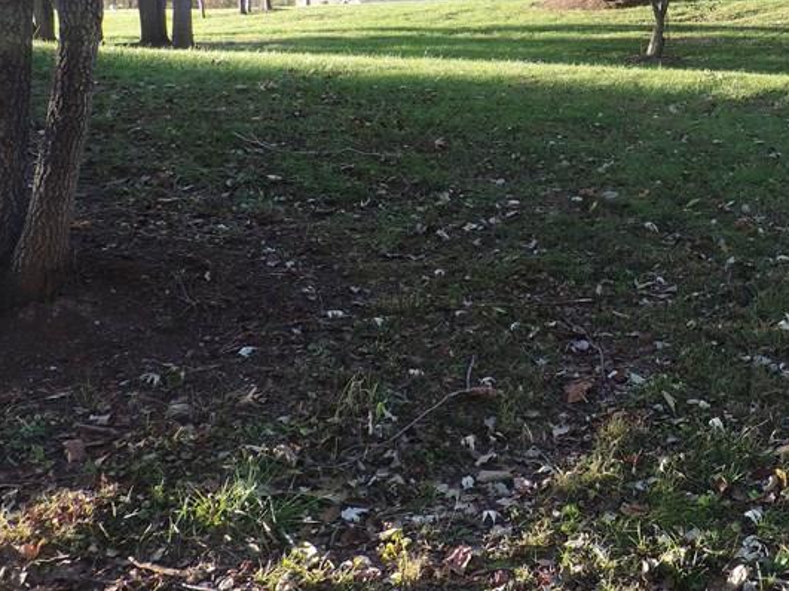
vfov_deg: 26.4
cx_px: 686
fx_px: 1231
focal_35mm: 54
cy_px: 94
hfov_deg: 33.9
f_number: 3.1
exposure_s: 1/100
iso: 80
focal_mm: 4.9
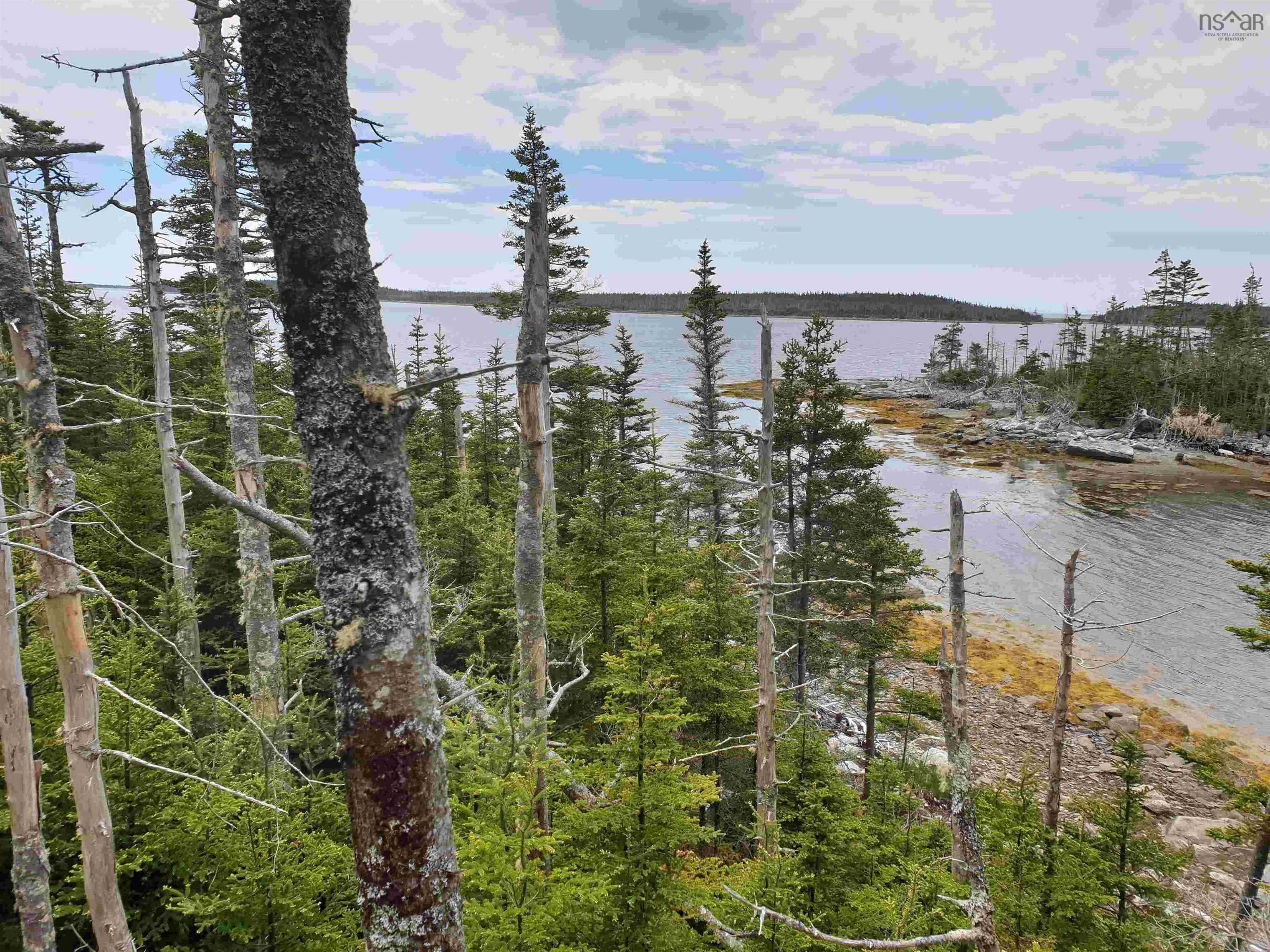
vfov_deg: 53.1
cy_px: 476
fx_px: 954
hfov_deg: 67.3
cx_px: 635
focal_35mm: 26
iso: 50
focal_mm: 4.3
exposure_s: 1/1616
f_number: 2.4
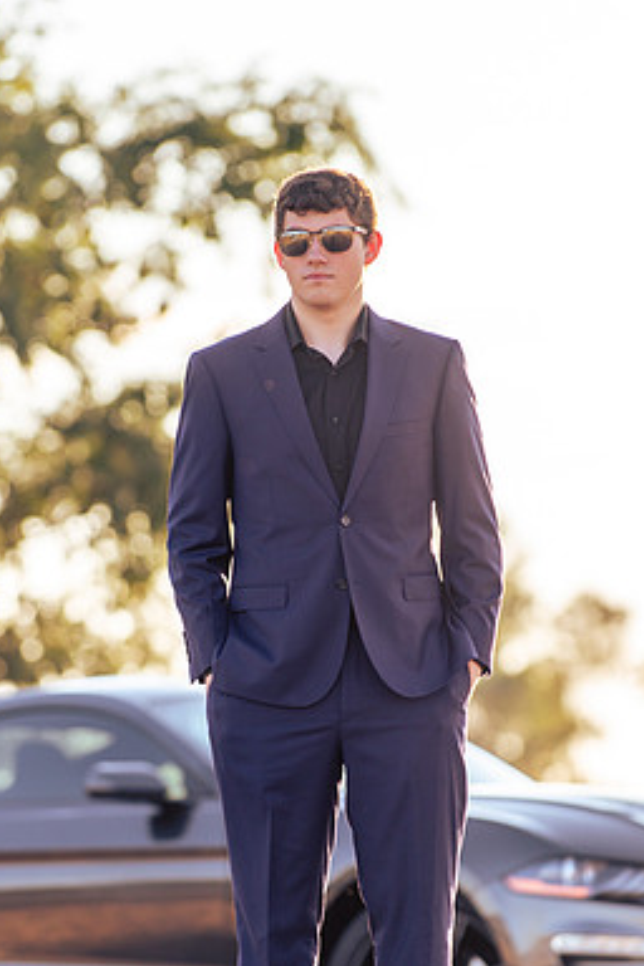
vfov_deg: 6.5
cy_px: 482
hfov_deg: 4.3
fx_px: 8532
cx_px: 312
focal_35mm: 318
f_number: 4
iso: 31
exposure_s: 1/250
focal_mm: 200
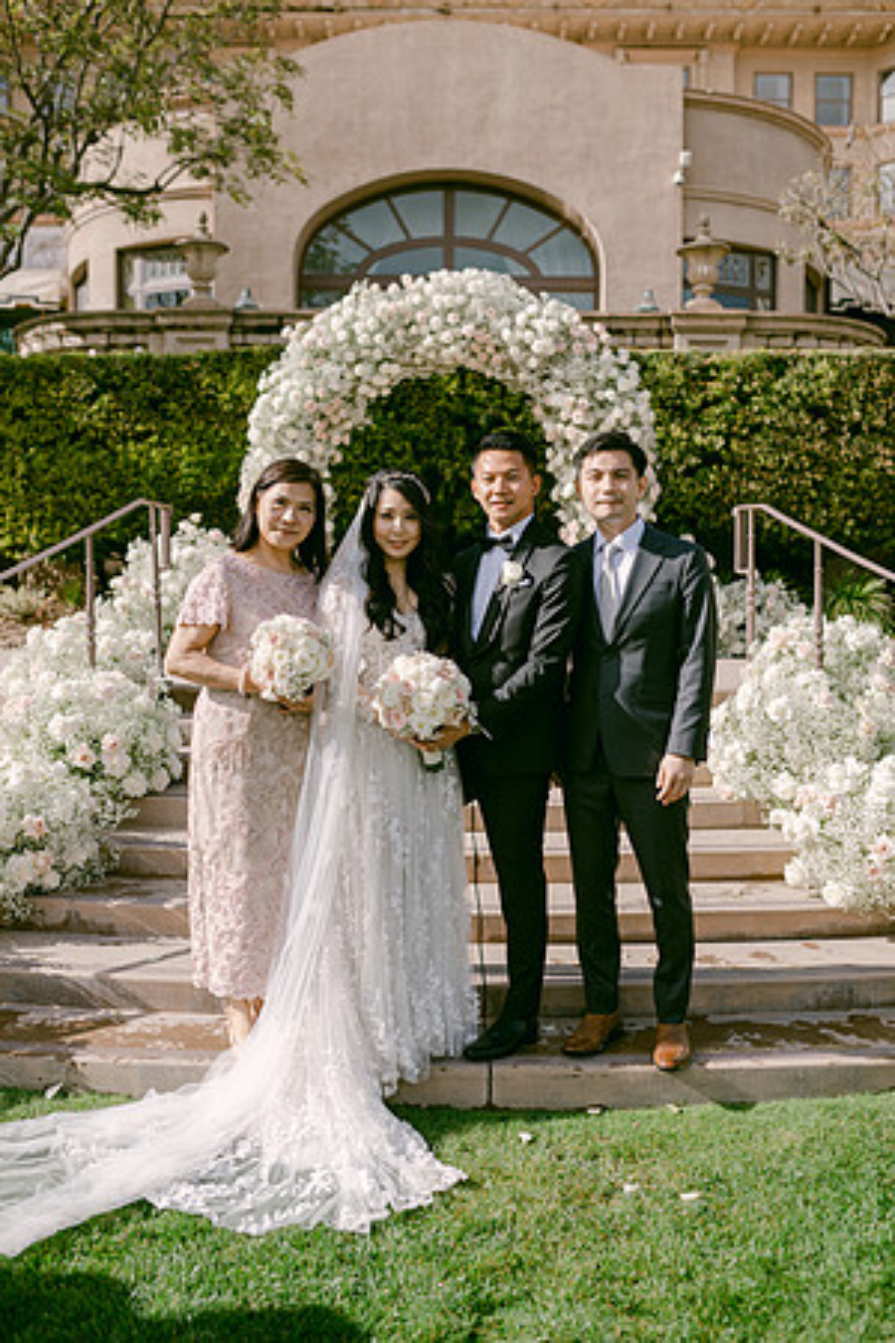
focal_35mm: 35
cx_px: 448
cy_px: 672
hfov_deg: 37.9
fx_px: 1305
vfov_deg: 54.4
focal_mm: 35
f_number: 2.8
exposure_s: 1/4000
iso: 100
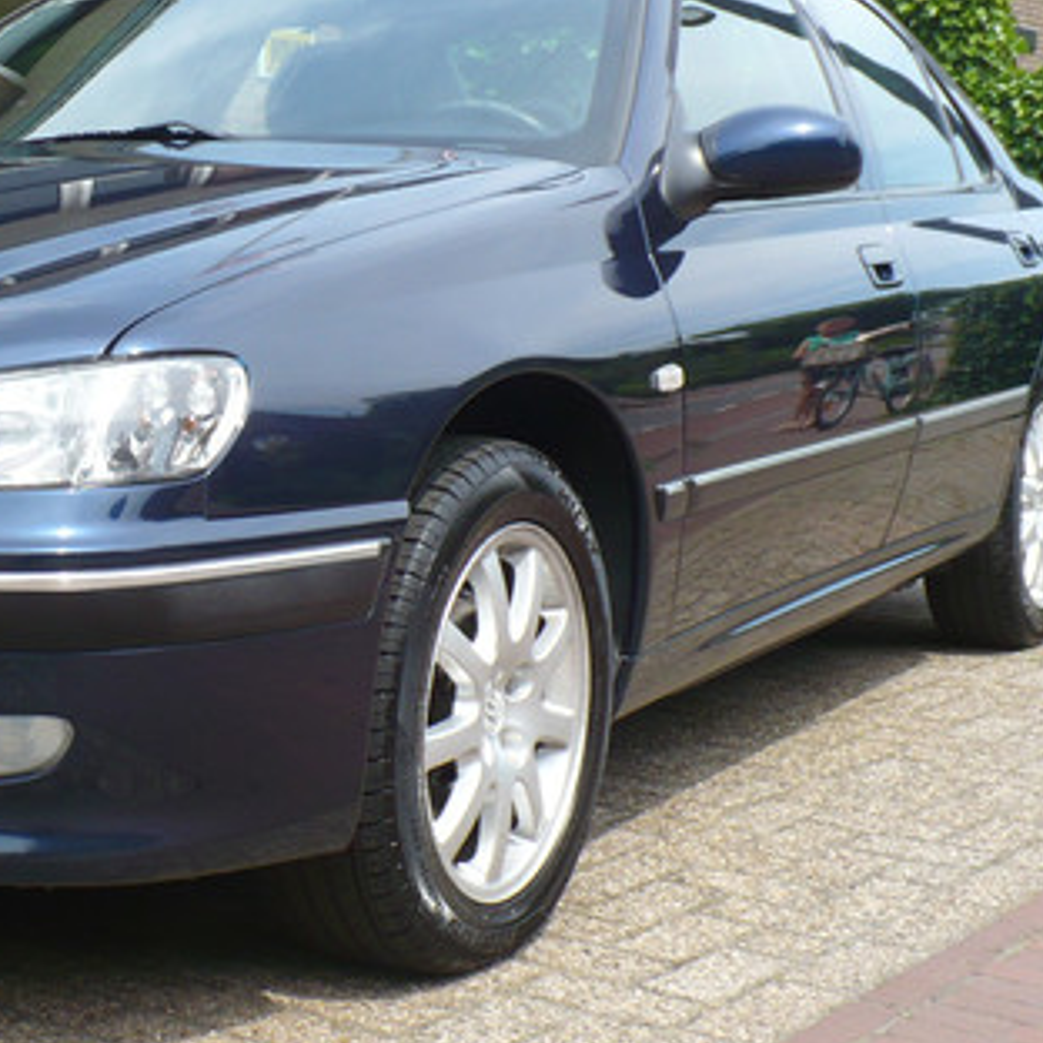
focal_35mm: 67
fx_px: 2284
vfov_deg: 25.7
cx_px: 137
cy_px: 415
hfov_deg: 25.1
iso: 100
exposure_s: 1/500
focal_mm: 6.1
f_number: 2.8
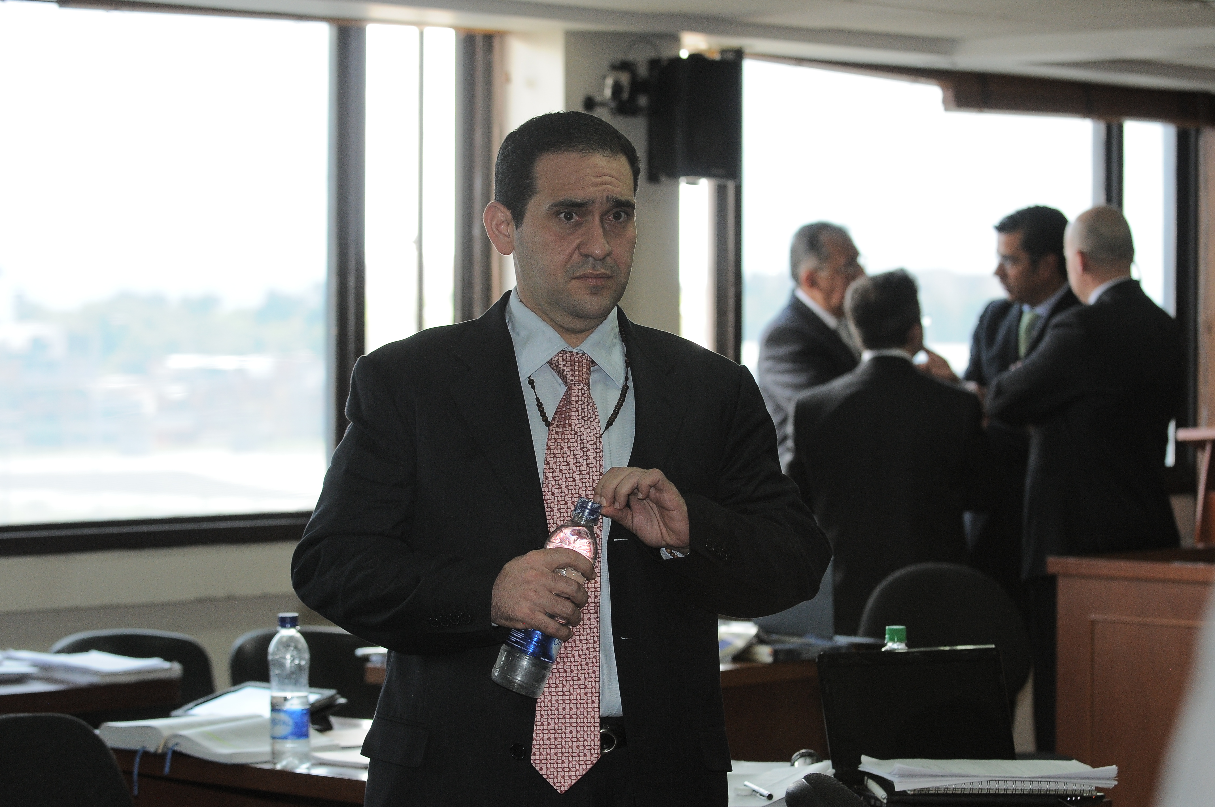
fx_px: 3539
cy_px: 404
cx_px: 608
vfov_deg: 13.0
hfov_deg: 19.5
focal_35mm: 105
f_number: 3.2
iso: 640
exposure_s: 1/160
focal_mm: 70
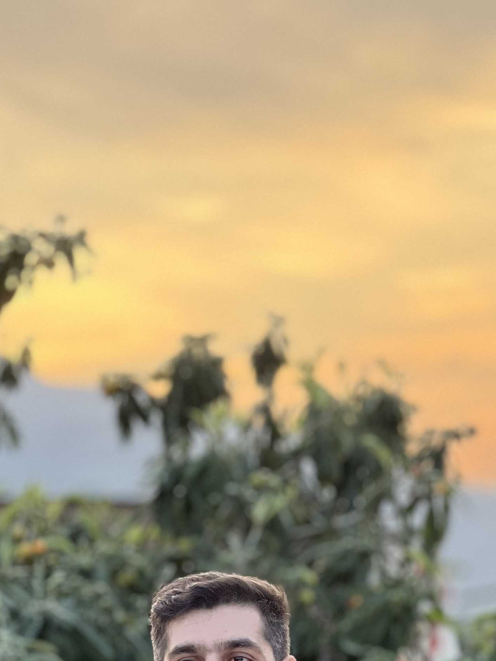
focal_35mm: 166
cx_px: 261
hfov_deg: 8.9
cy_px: 589
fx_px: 3171
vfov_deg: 11.8
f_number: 2.8
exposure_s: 1/121
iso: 200
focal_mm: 9
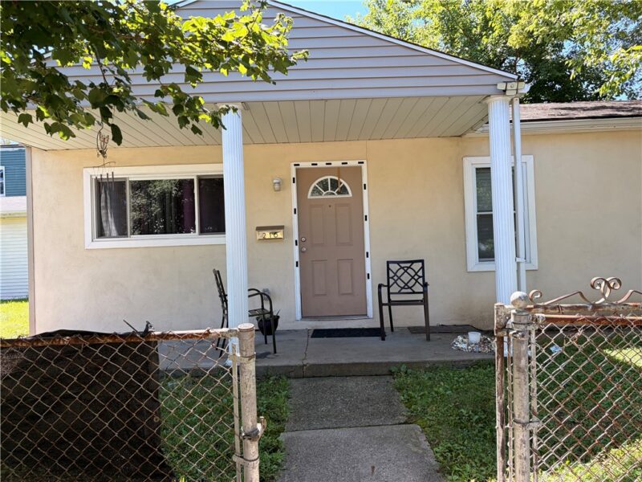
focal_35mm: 26
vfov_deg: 53.1
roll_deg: +2.0
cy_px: 241
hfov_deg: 67.3
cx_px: 321
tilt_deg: +0.9
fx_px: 482
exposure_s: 1/402
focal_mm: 5.96
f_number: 1.6
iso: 50
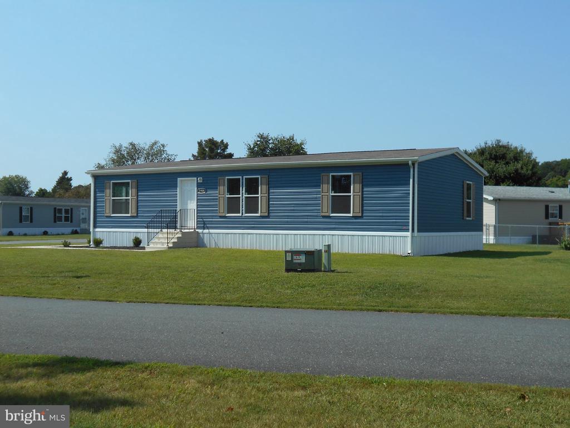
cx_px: 285
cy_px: 214
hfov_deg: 43.9
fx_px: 708
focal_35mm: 43
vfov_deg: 33.6
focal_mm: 7.7
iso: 80
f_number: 4.2
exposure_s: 1/800
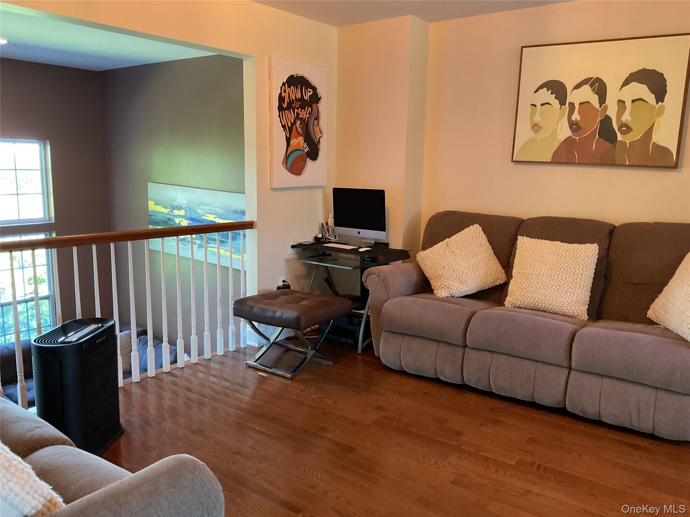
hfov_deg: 61.7
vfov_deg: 48.2
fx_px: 578
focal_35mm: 29
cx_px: 345
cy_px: 258
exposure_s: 1/60
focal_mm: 3
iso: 250
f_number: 1.8
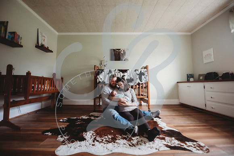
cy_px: 78
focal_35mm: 14
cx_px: 116
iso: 1600
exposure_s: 1/125
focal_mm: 14
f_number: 2.8
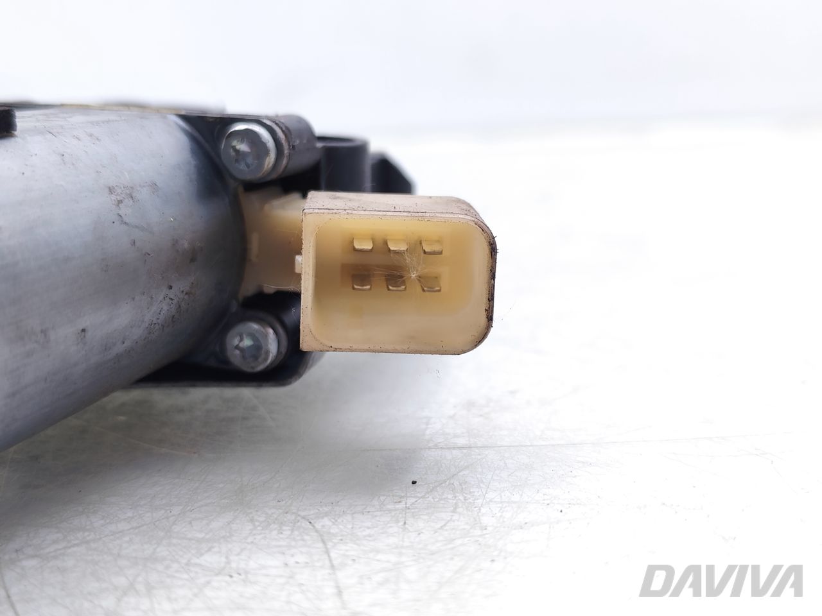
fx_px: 997
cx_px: 411
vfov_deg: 34.3
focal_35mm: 42
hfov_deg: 44.8
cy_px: 308
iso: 100
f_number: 1.65
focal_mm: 6.19
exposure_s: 1/100
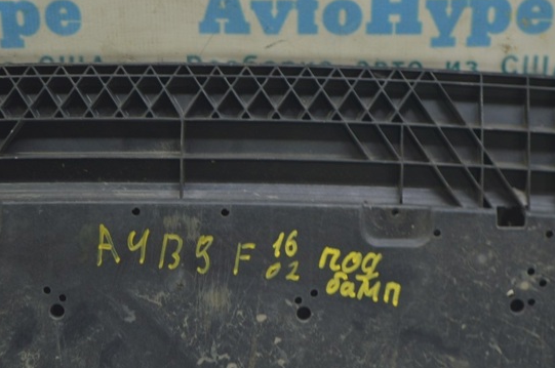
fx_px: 1502
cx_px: 229
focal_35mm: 98
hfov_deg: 20.9
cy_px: 215
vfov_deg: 14.0
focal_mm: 55
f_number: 5.6
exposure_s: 1/20
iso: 400
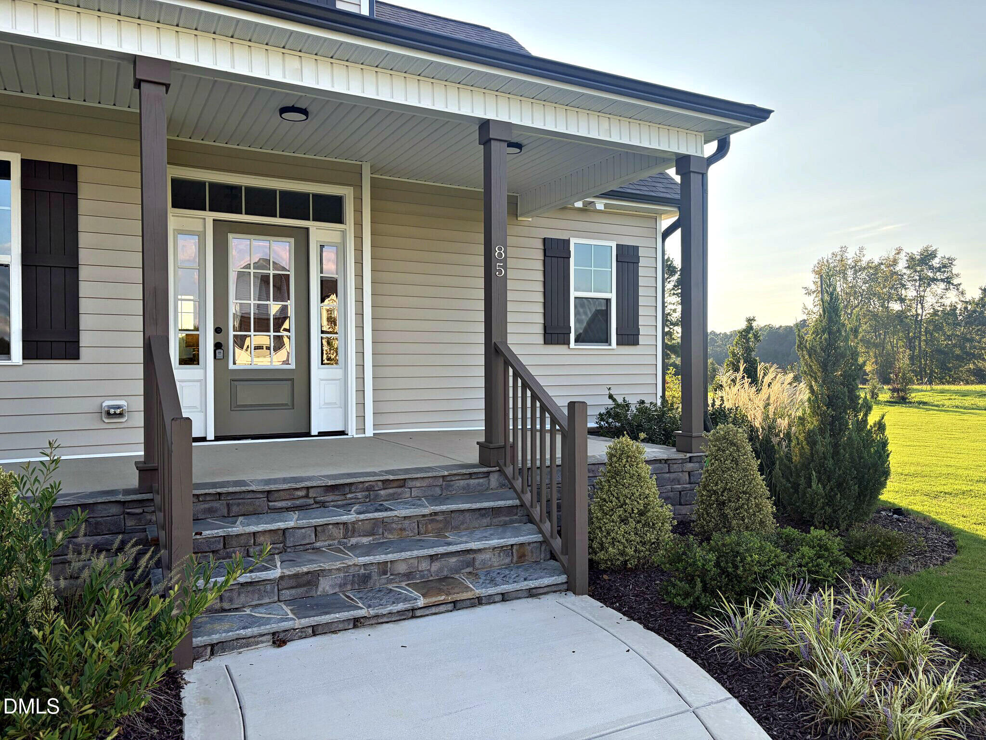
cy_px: 370
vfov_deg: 53.1
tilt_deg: -0.1
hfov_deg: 67.3
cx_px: 493
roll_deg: +0.5
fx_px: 741
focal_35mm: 26
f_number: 1.6
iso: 64
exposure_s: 1/840
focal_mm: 5.96
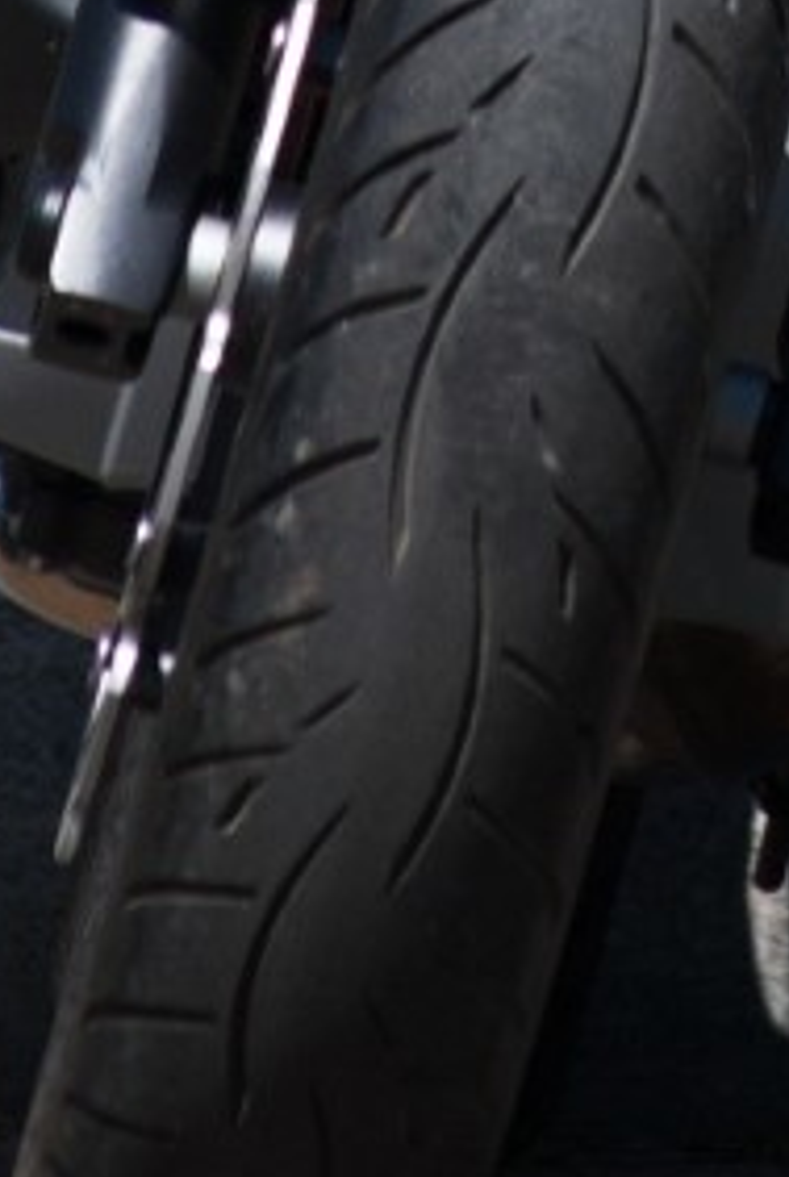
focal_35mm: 1245
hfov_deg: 1.1
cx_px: 994
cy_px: -1200
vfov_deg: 1.7
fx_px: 40772
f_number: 5.3
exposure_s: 1/800
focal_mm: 145
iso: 200
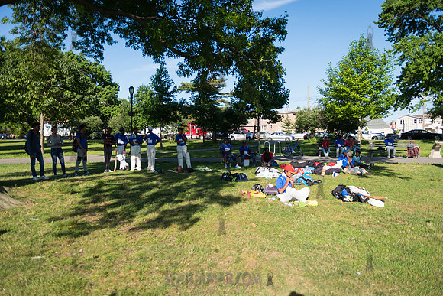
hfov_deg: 69.4
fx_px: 320
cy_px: 148
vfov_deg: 49.6
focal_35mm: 26
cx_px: 222
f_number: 2.8
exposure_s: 1/2500
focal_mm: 26
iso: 200
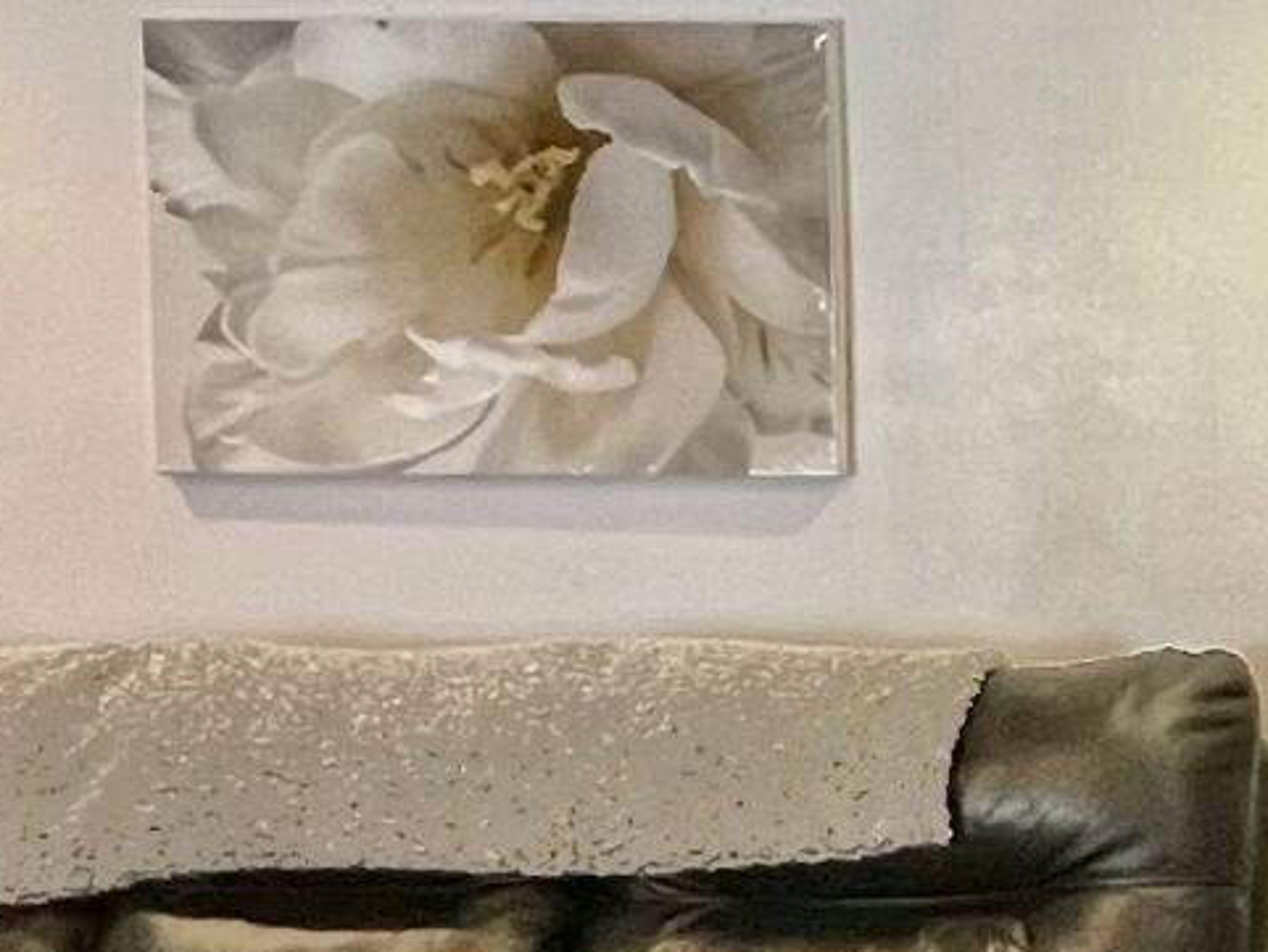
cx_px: 1953
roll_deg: +0.7
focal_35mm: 81
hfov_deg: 20.3
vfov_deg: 18.2
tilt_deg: -4.3
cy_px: 562
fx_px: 2968
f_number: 1.8
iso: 200
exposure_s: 1/60
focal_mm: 1.57
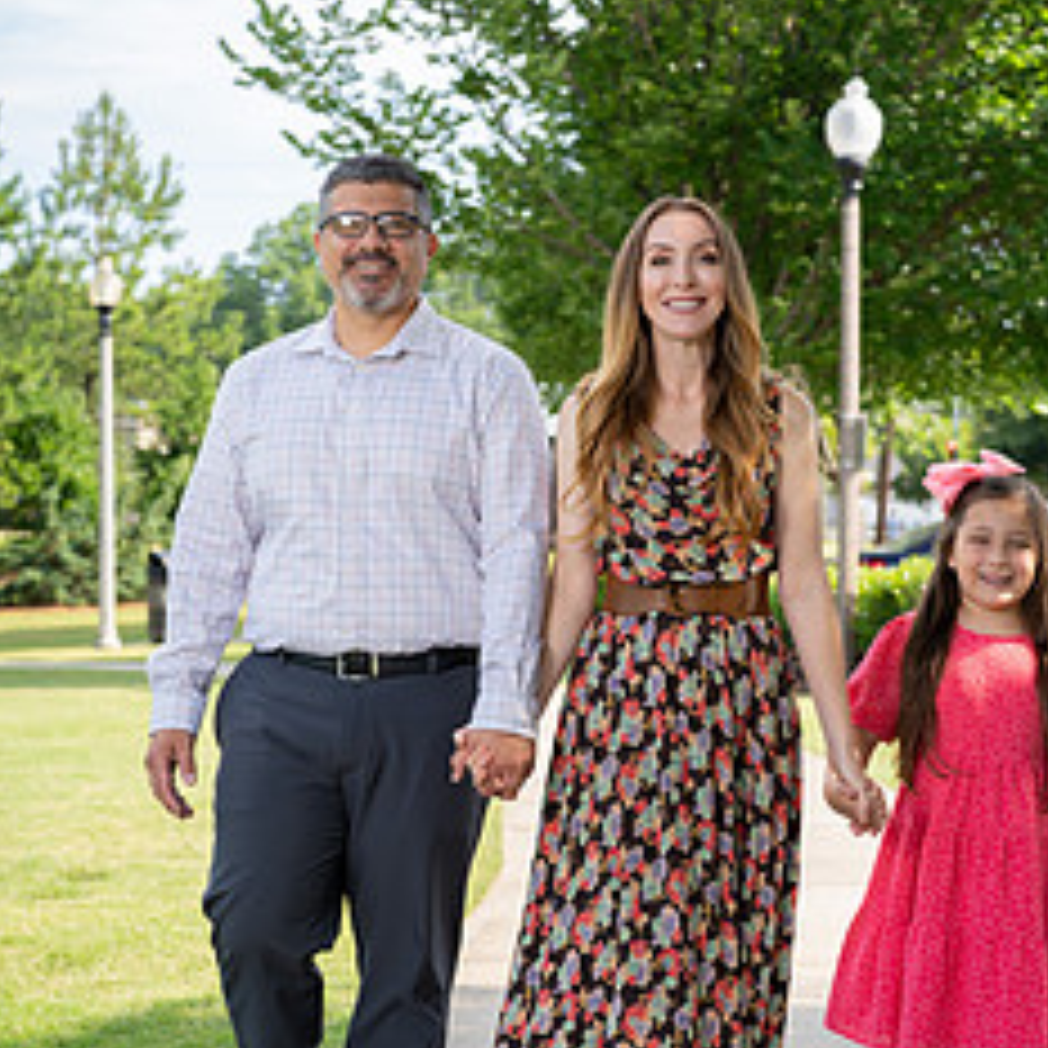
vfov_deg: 21.1
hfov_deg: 21.1
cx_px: 621
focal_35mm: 82
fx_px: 2809
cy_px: 490
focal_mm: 50
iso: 100
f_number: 4
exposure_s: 1/250
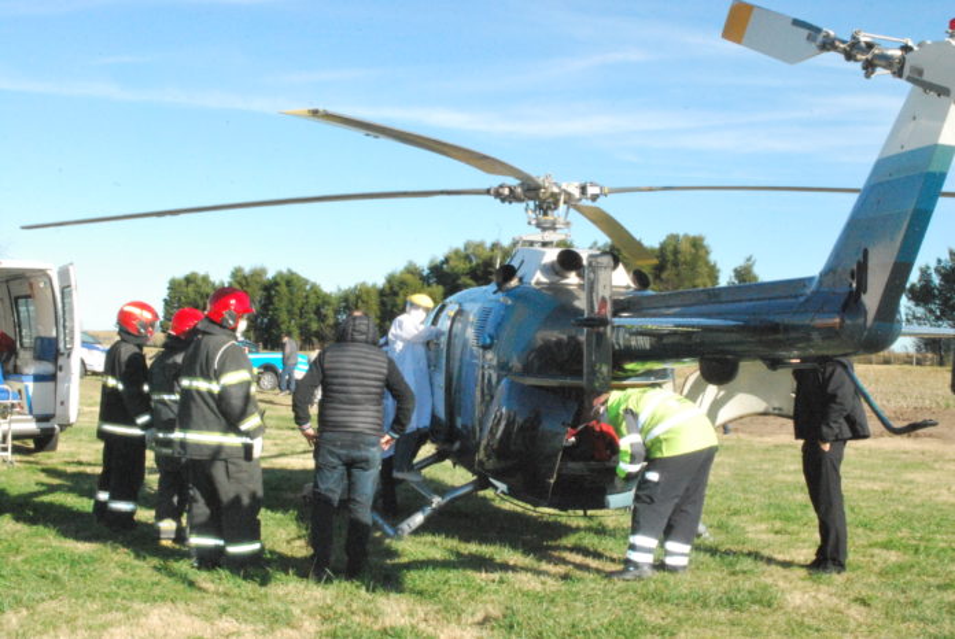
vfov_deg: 26.6
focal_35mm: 51
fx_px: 1355
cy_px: 320
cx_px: 478
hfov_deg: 38.8
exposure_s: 1/200
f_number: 32
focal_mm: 34
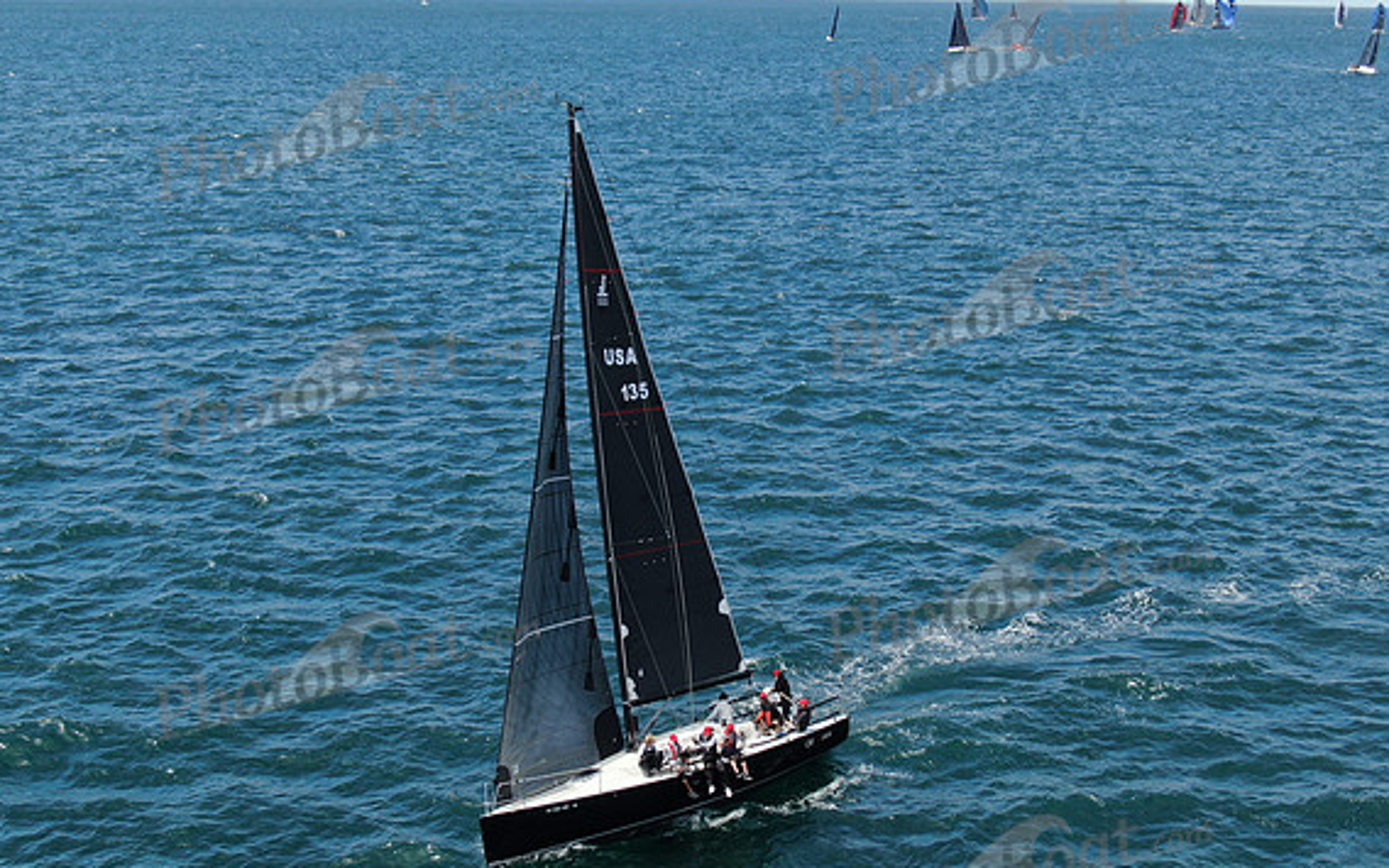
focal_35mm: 52
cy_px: 488
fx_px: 1968
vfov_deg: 24.9
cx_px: 685
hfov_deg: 38.9
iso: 100
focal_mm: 8.6
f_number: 3.8
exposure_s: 1/500
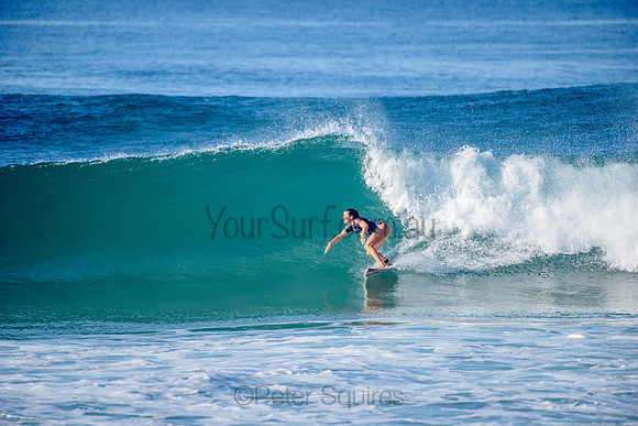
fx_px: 8863
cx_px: 319
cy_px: 213
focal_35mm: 500
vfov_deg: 2.8
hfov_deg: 4.1
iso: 220
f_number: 5.6
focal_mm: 500
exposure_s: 1/1600
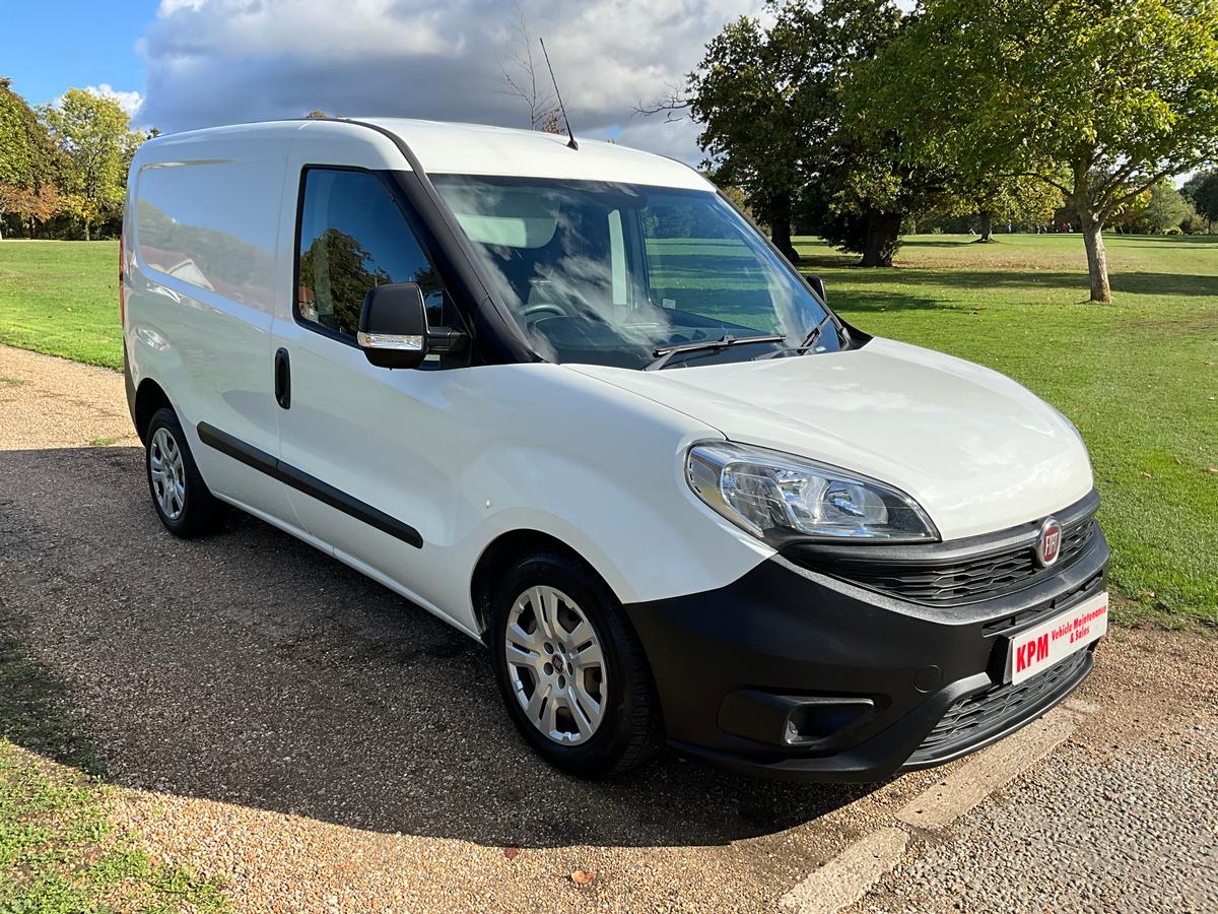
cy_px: 457
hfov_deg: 61.7
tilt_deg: -12.5
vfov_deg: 48.2
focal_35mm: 29
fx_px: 1020
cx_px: 609
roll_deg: +1.7
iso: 25
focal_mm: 3
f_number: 1.8
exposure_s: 1/1195
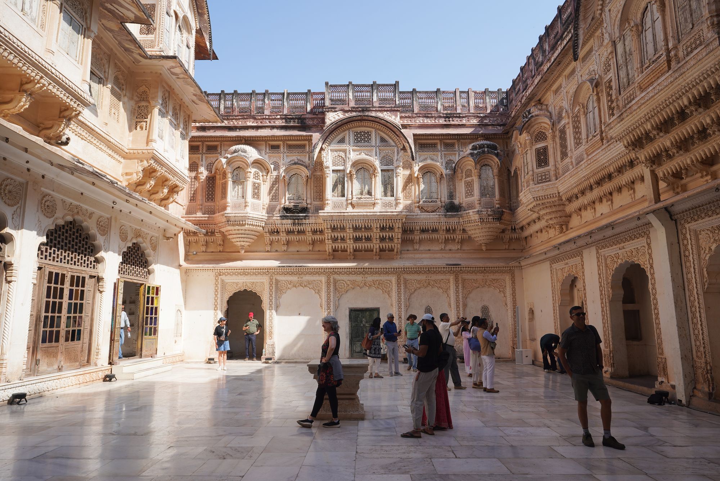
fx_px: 480
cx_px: 360
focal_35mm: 24
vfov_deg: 53.1
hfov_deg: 73.7
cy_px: 240
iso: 100
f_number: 11
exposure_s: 1/100
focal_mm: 24
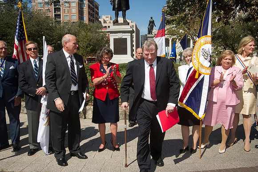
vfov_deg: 38.8
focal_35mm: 34
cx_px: 129
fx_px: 244
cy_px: 86
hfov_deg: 55.8
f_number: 8
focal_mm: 34
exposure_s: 1/320
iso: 200
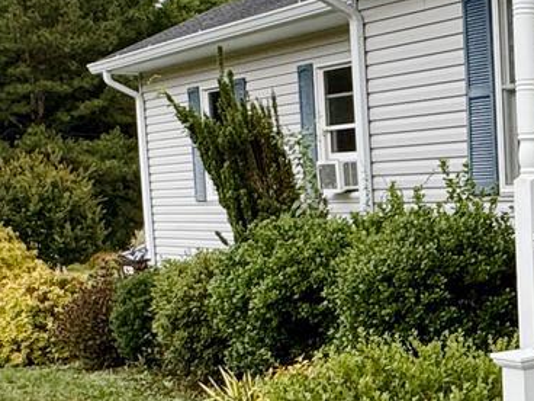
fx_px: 1203
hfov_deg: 22.4
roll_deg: +1.6
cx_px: 695
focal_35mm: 78
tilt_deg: -7.8
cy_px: 334
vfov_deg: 18.7
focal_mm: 2.22
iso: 50
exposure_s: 1/615
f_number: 2.2
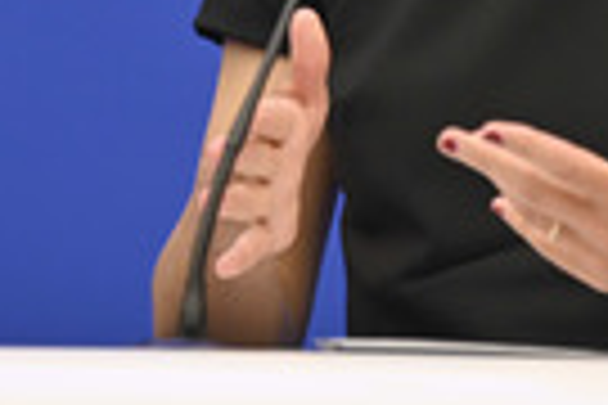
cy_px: -212
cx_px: 286
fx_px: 8207
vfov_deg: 2.8
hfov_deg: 4.2
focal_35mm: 486
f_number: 2.8
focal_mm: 145
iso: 1600
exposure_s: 1/320
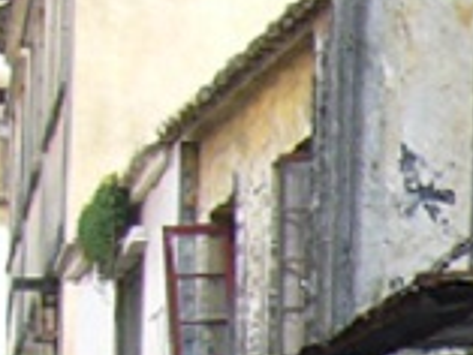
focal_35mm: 224
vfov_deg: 6.5
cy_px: 665
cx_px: 1442
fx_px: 3063
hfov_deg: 7.7
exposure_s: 1/125
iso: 80
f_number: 2.8
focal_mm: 5.8
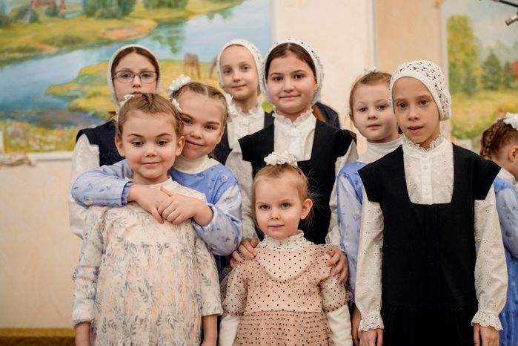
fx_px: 676
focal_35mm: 47
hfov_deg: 41.9
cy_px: 173
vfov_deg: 28.6
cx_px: 259
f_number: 2.8
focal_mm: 47
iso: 1600
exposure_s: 1/200
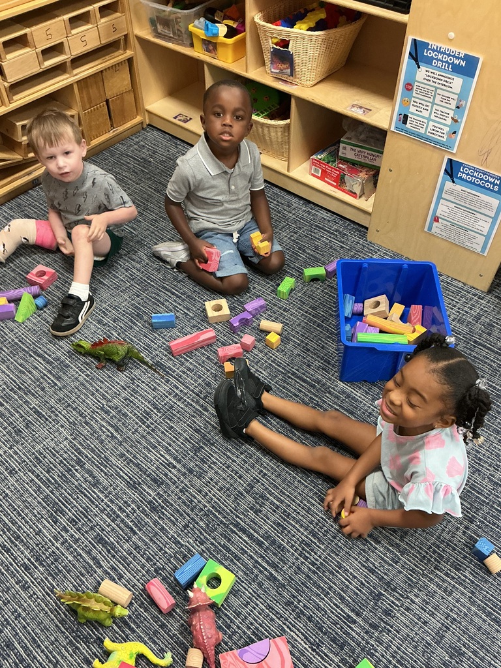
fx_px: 560
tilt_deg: -49.4
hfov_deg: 48.2
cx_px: 250
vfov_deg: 61.7
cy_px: 334
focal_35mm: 29
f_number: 1.8
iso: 160
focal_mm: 3
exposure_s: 1/60
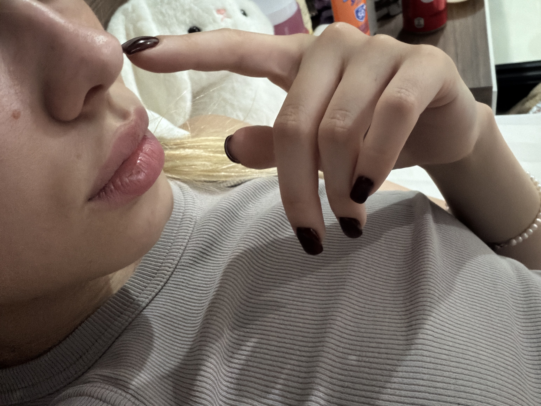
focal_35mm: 30
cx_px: 270
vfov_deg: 46.8
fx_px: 469
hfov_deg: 60.0
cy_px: 203
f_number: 1.9
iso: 640
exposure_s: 1/17
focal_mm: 2.71
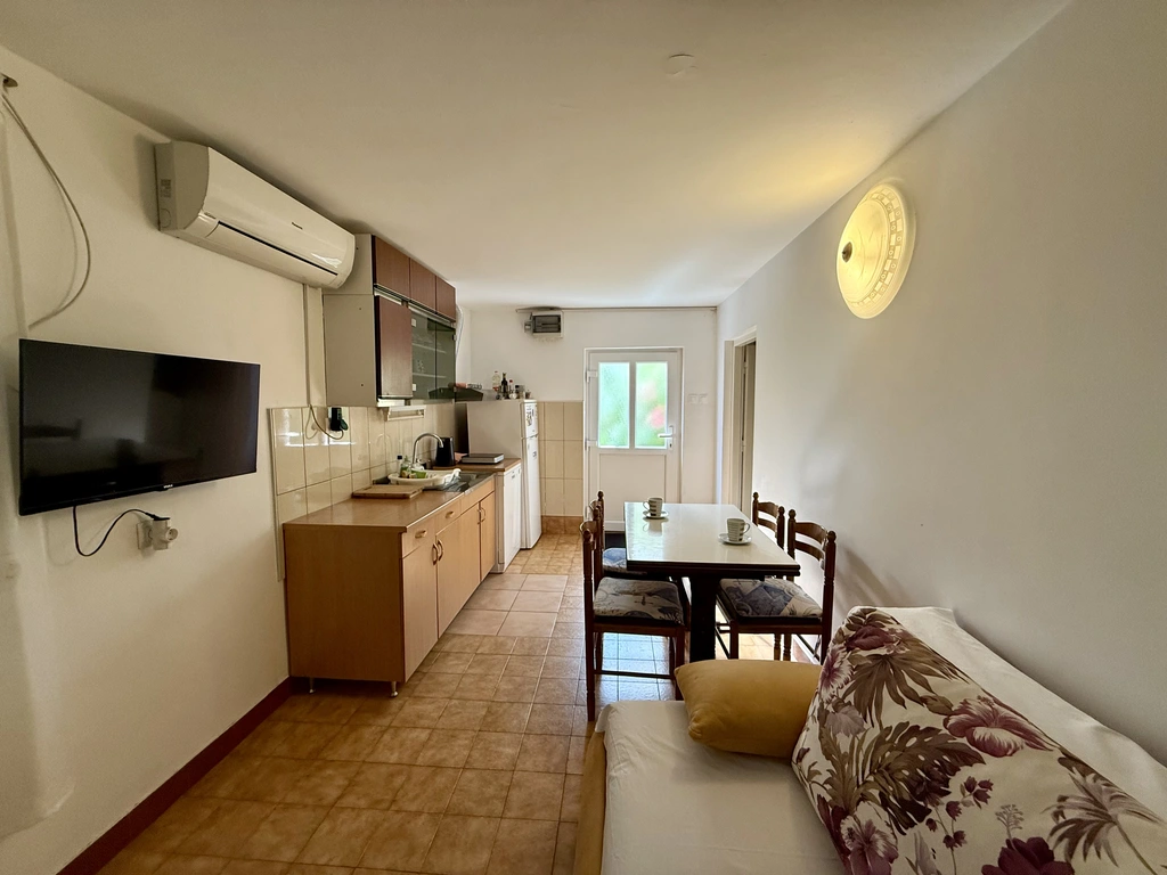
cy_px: 438
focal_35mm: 14
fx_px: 472
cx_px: 584
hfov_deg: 102.1
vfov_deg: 85.7
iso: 160
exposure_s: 1/100
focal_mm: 2.22
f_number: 2.2
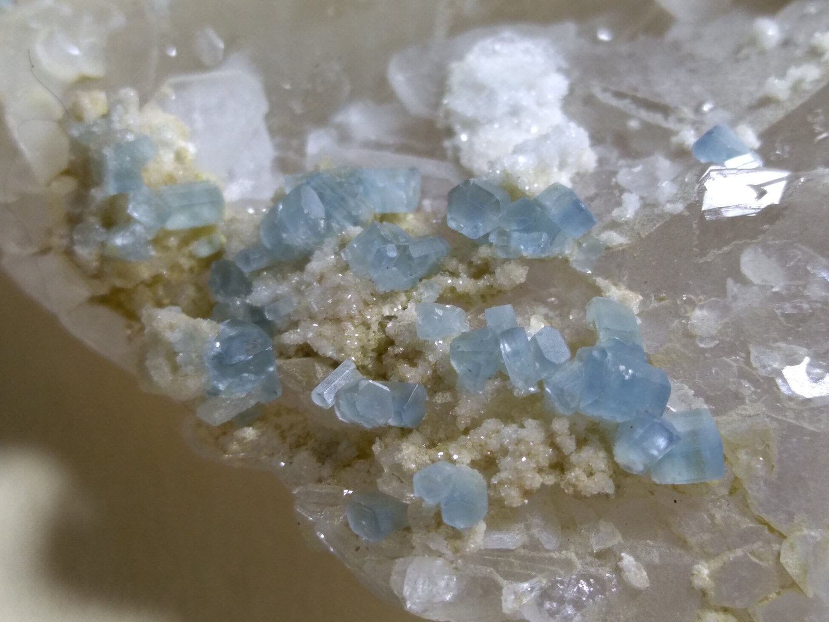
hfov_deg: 67.3
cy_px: 311
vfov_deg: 53.1
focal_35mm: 26
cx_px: 414
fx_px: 623
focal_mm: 3.54
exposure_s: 1/60
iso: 122
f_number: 2
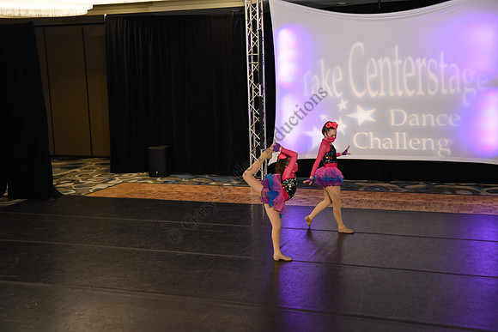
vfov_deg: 28.1
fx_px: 664
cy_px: 166
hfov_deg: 41.1
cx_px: 249
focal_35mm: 48
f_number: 3.5
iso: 2500
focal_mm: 48
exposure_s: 1/400
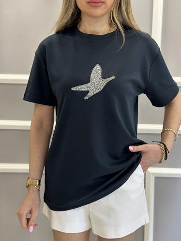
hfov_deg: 29.1
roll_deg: +0.0
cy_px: 123
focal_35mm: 50
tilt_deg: -9.2
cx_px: 92
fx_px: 349
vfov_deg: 38.2
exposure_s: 1/60
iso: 125
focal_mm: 6.86
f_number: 1.78
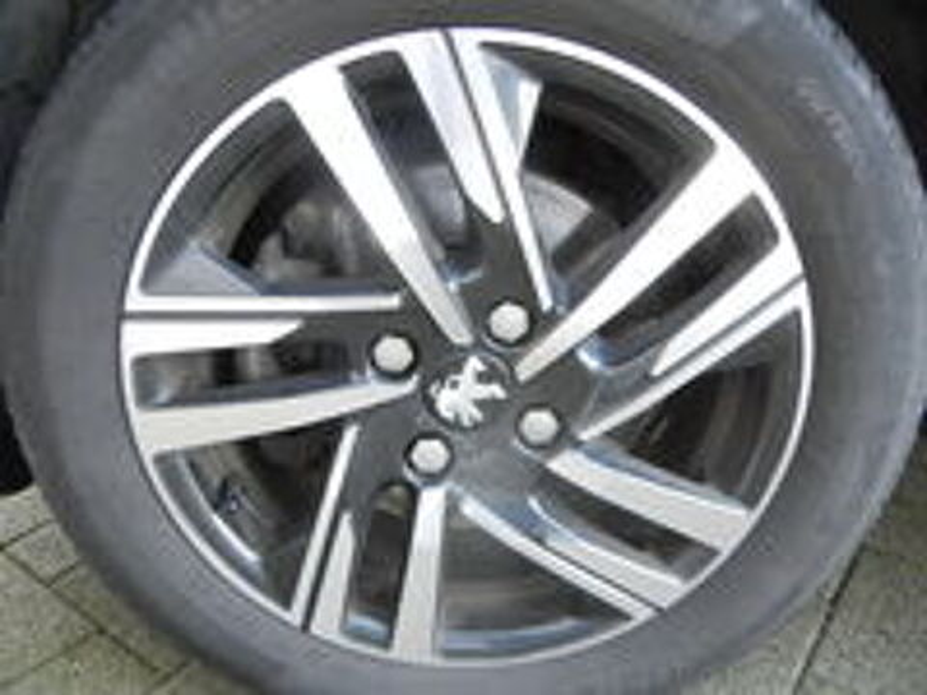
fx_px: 803
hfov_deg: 60.0
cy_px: 348
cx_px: 464
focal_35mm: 30
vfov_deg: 46.8
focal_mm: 5.4
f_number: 3.5
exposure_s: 1/42
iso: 640
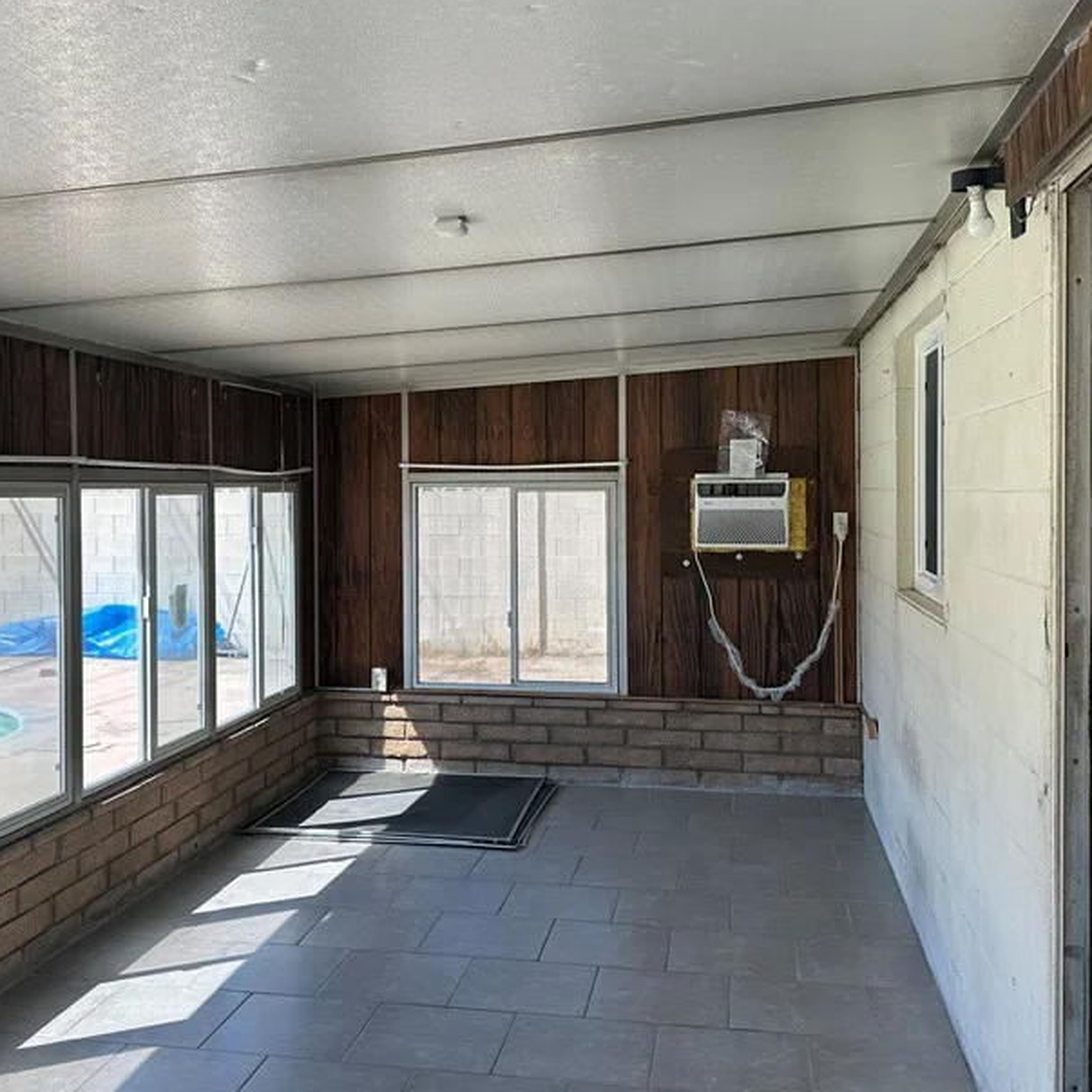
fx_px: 1285
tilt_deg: +3.2
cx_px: 487
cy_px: 512
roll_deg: +0.9
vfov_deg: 46.0
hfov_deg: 46.0
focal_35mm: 36
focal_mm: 6.86
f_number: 1.78
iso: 80
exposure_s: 1/803
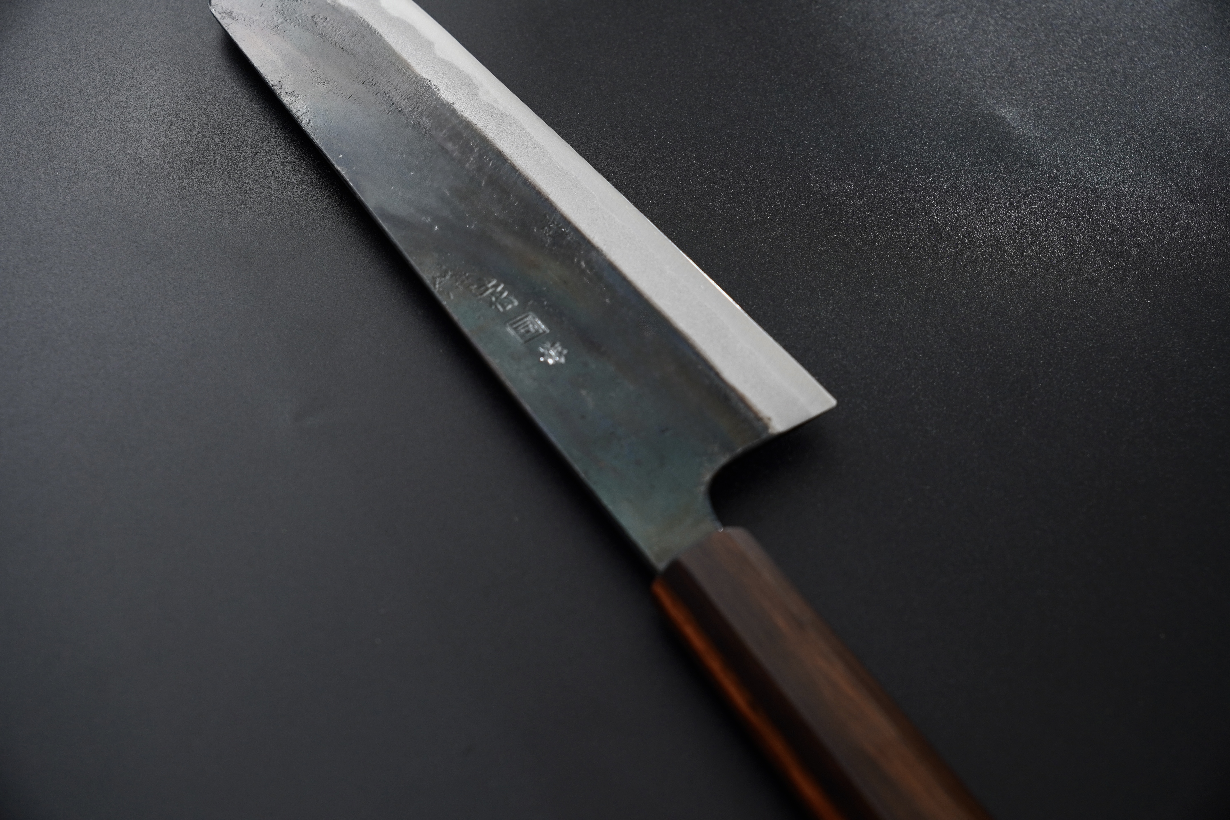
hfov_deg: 42.8
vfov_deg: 29.3
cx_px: 615
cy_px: 410
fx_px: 1568
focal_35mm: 46
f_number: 5
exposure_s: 1/160
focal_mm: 30.6
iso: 250
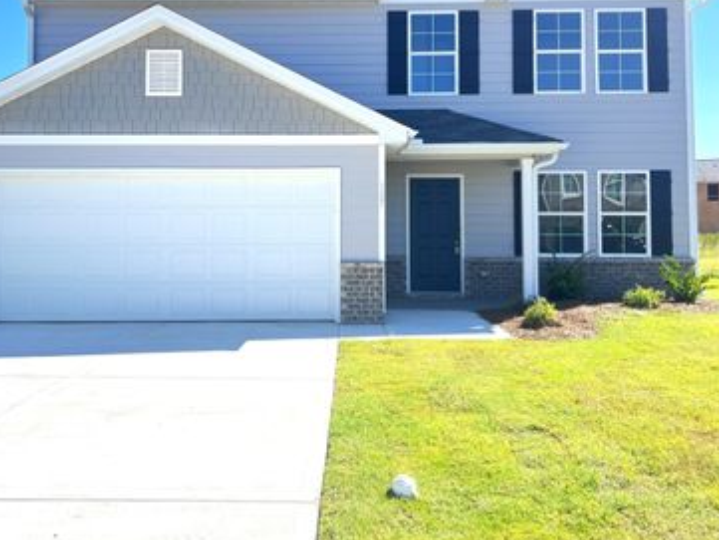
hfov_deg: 51.3
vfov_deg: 39.3
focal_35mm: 36
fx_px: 748
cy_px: 190
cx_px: 329
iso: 50
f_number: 1.5
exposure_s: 1/1575
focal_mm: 5.7
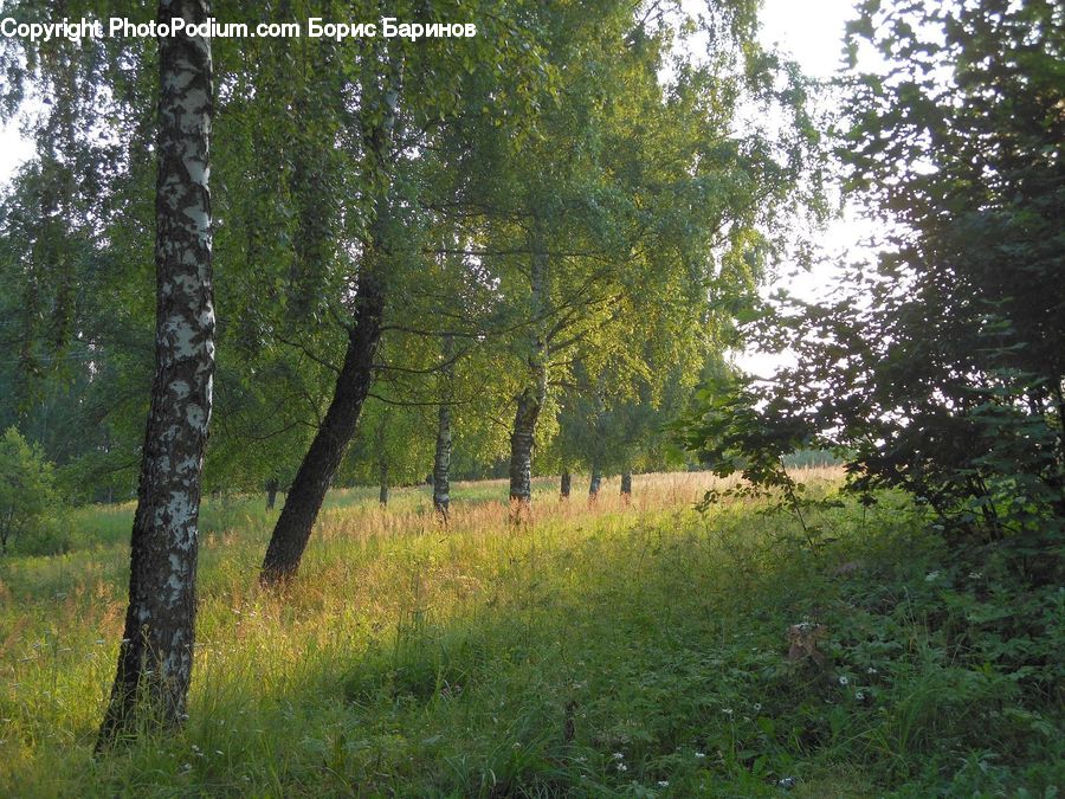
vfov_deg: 29.1
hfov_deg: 38.2
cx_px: 532
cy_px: 400
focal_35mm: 50
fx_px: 1538
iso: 80
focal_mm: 8.9
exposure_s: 1/100
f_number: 4
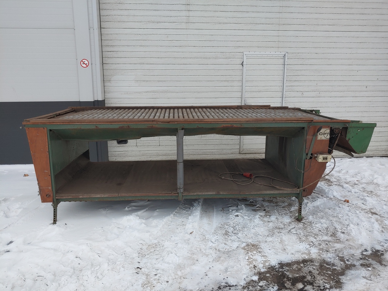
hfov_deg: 69.4
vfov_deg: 54.9
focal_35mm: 25
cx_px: 194
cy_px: 146
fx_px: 280
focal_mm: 4.23
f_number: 1.5
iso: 50
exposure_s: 1/1099
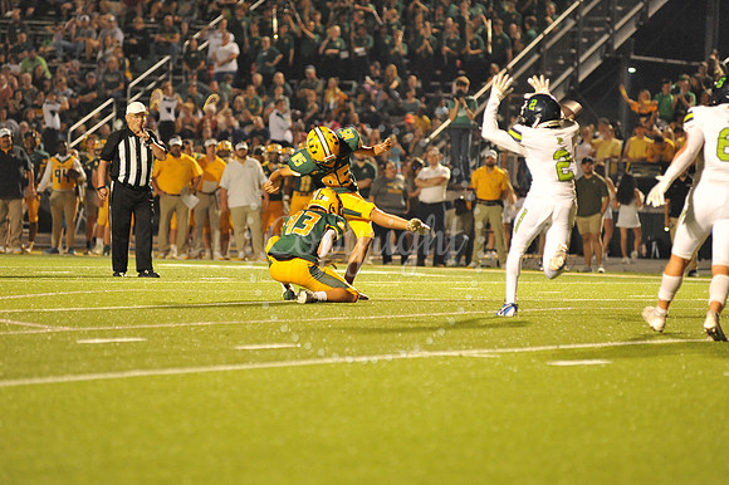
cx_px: 364
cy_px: 242
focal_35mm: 200
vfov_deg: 6.9
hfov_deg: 10.3
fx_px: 4048
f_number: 4
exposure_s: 1/320
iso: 6400
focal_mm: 200
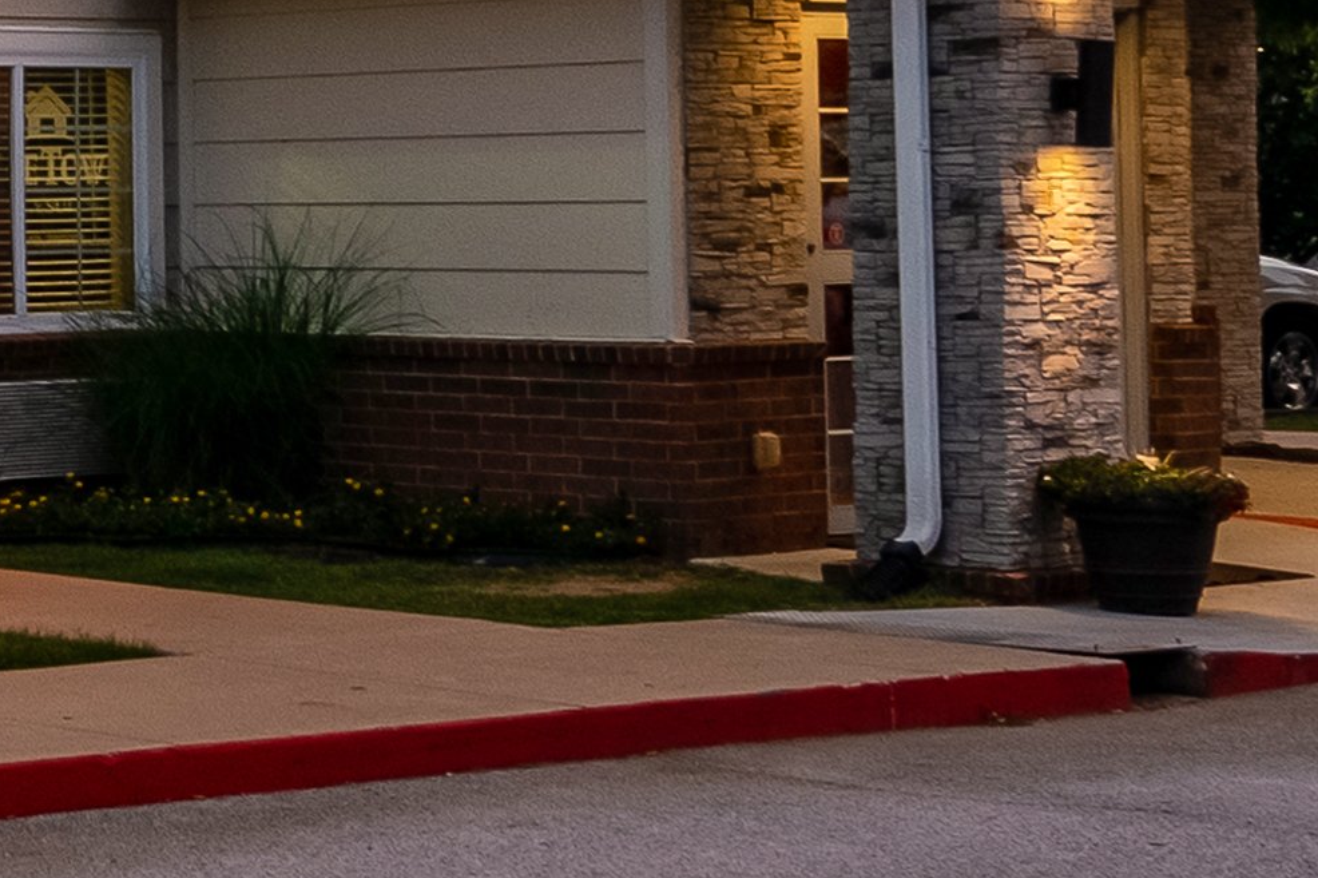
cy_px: -768
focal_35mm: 100
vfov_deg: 12.4
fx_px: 3661
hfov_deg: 17.8
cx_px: -761
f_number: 9
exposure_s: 1/80
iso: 320
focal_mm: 11
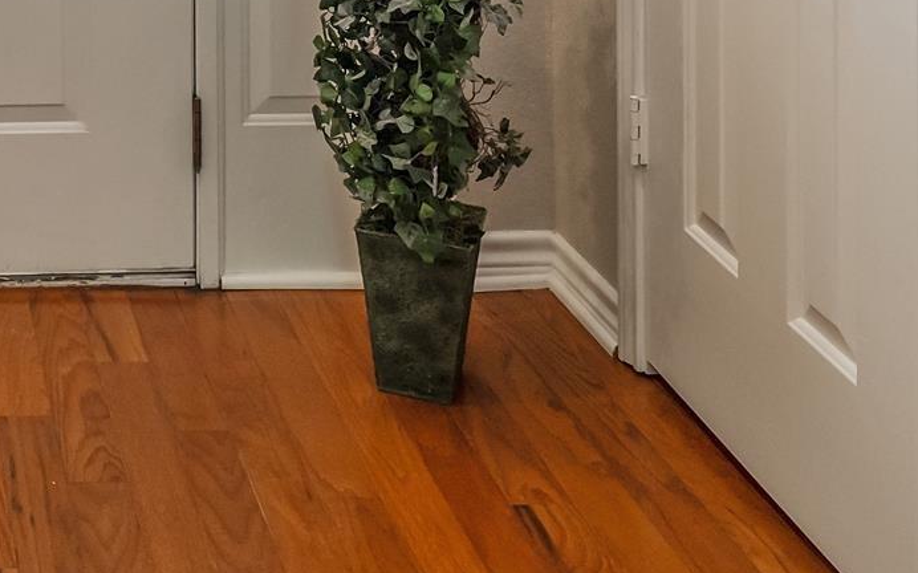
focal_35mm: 70
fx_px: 1751
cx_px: -89
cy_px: -482
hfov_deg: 27.0
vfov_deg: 15.7
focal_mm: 19
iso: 800
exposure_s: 1/20
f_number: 8
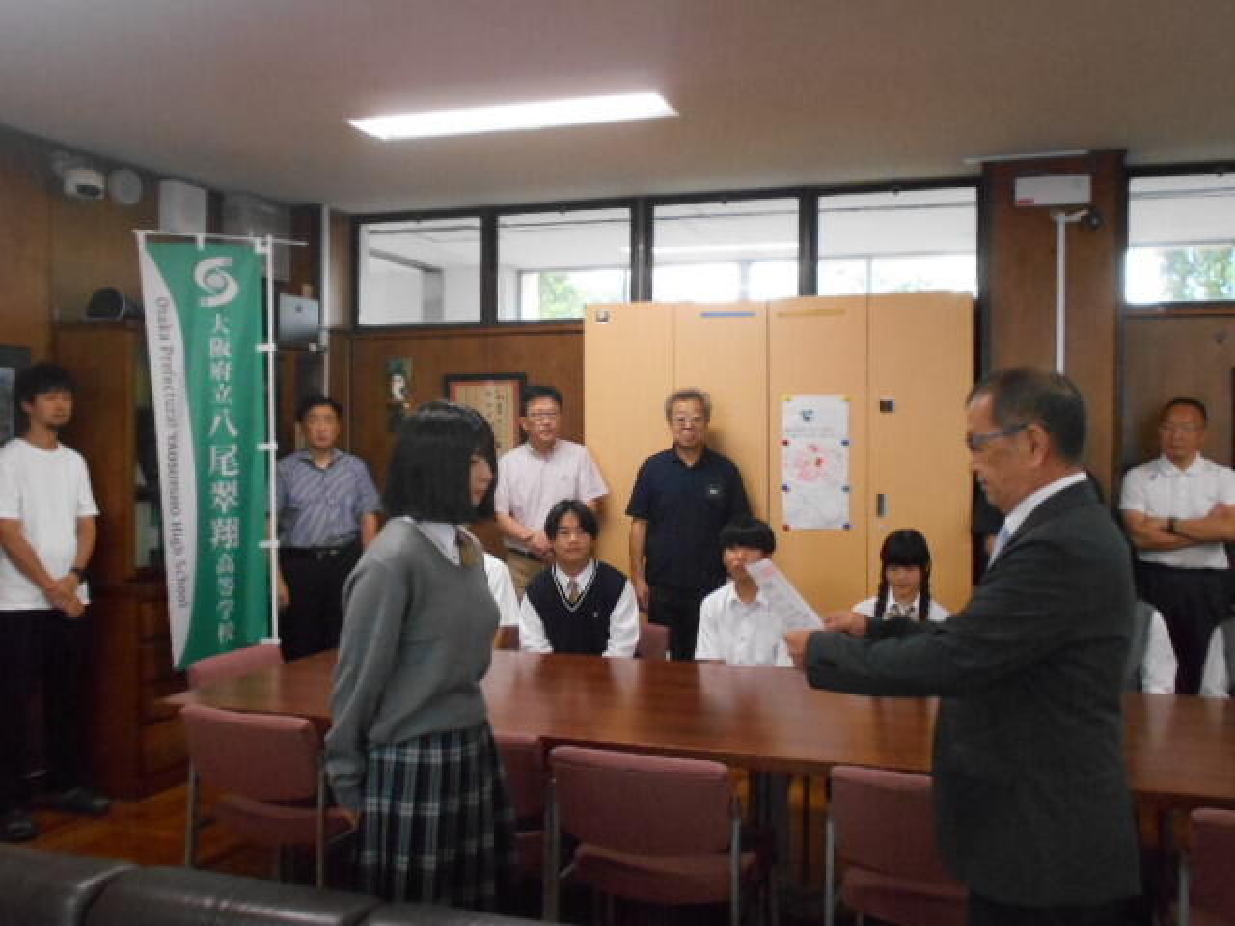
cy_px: 463
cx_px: 618
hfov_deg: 54.0
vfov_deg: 41.8
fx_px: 1213
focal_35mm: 34
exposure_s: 1/125
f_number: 3.6
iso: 800
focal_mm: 5.8
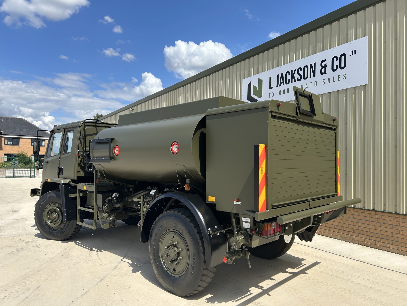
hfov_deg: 67.3
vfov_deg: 53.1
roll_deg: -1.2
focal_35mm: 26
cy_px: 153
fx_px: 306
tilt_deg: +2.2
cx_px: 204
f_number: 1.5
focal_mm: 5.7
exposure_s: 1/4115
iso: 50
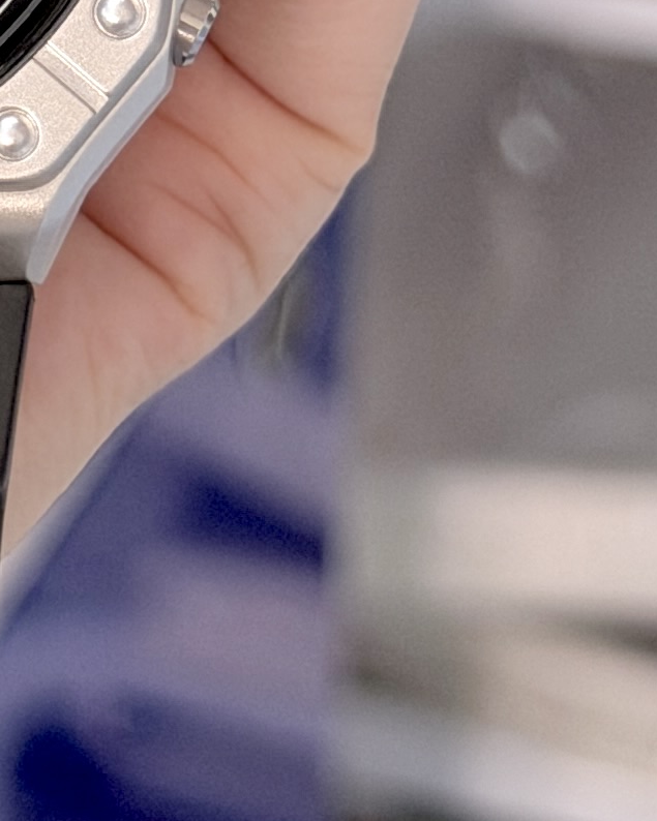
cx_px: -257
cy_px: -285
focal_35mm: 238
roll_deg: +1.7
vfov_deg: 8.0
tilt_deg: -32.6
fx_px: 5786
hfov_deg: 6.4
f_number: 1.78
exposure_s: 1/100
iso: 64
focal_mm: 6.76
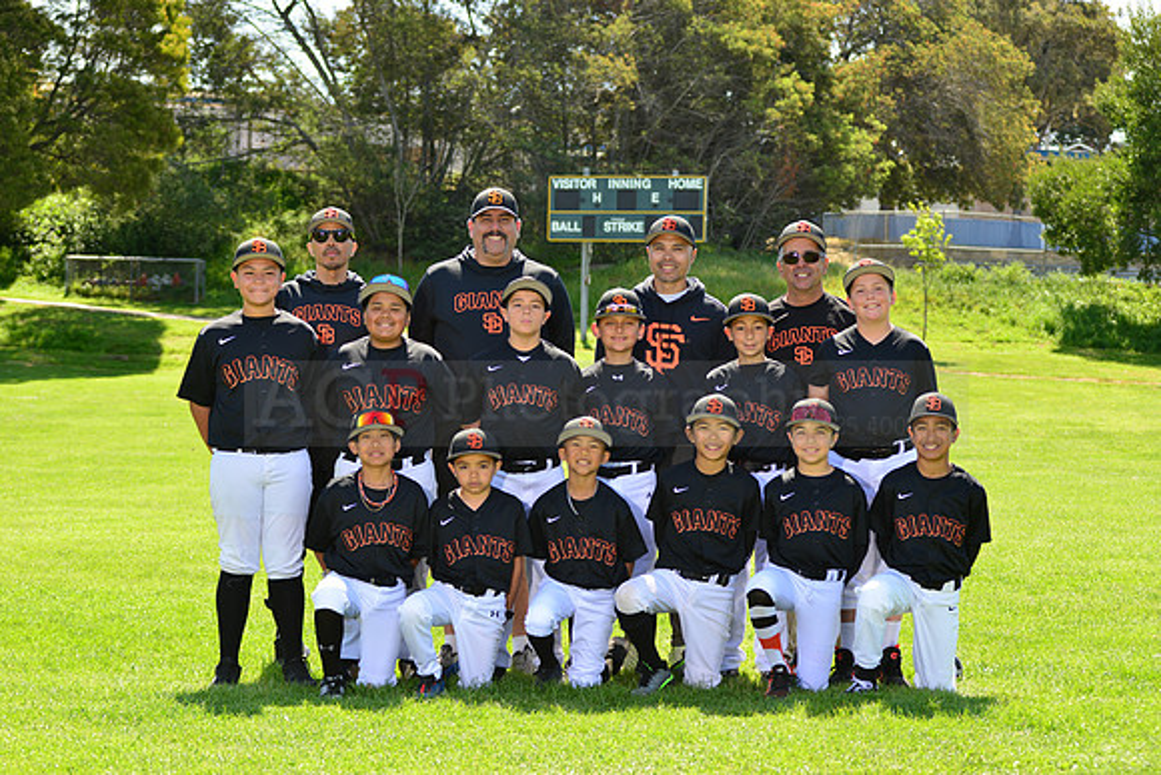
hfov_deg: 25.4
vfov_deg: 17.1
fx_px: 2580
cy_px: 388
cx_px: 580
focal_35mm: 80
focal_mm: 80
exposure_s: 1/250
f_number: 8
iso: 200
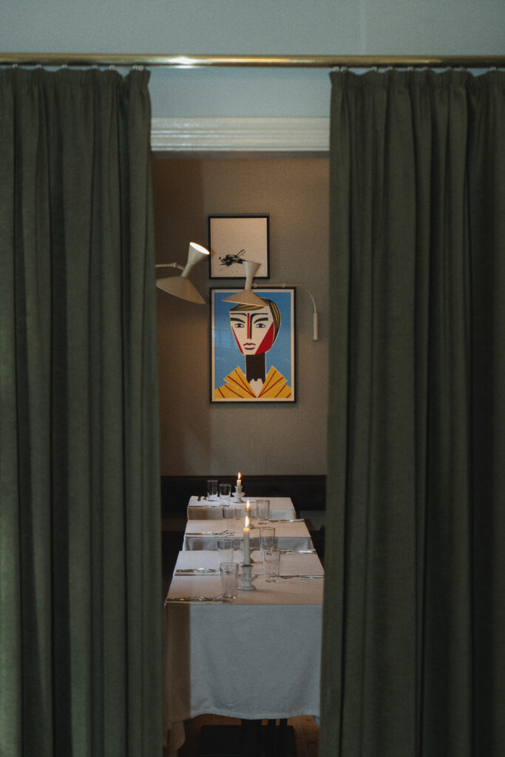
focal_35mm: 58
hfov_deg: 23.4
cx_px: 252
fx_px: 1220
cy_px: 378
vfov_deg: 34.5
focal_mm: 58
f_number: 5
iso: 6400
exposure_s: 1/160
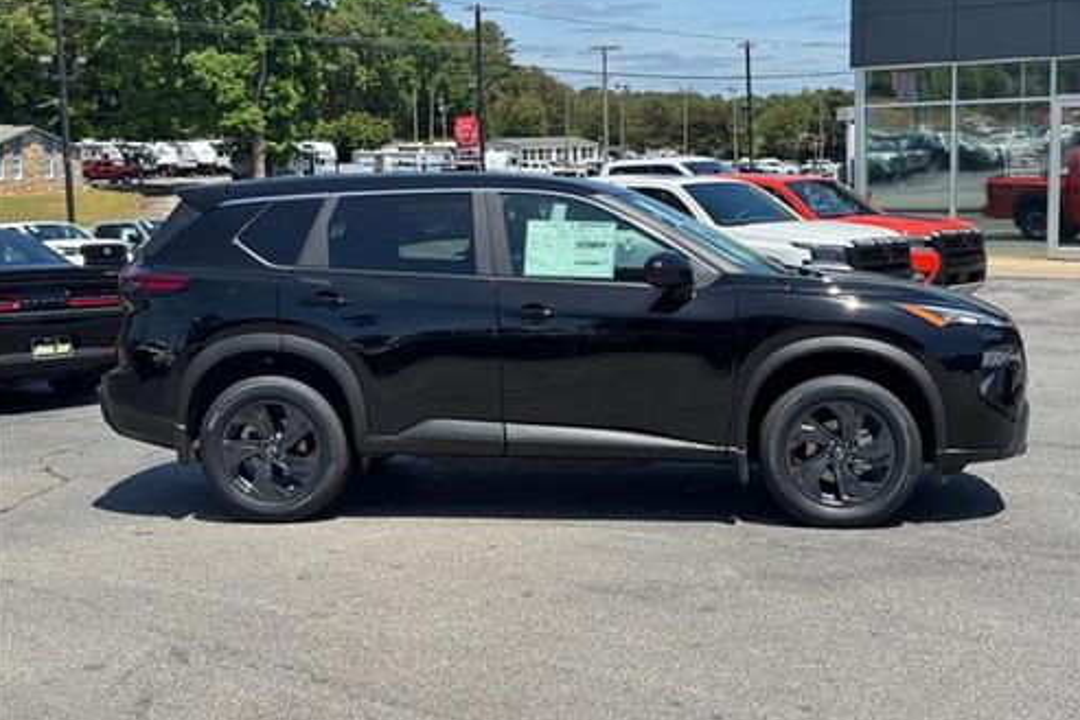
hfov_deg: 38.9
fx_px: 1530
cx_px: 548
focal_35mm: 51
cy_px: 328
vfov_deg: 26.5
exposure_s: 1/3425
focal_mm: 6.76
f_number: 1.78
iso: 64
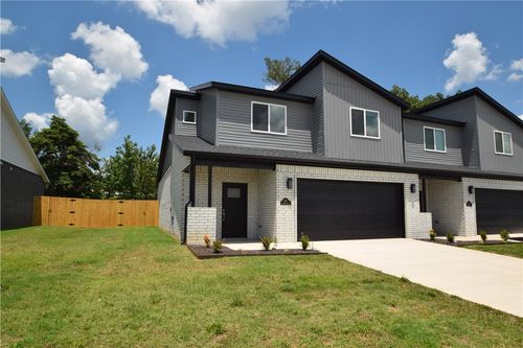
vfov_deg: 59.5
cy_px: 174
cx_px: 262
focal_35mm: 21
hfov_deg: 81.2
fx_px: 305
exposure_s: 1/200
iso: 100
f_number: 11
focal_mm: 14
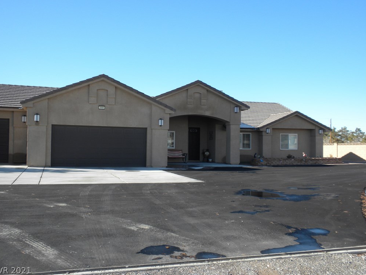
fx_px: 402
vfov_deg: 37.7
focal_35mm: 38
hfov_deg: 49.0
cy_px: 135
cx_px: 179
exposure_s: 1/68.3
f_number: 10
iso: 64
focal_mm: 6.6
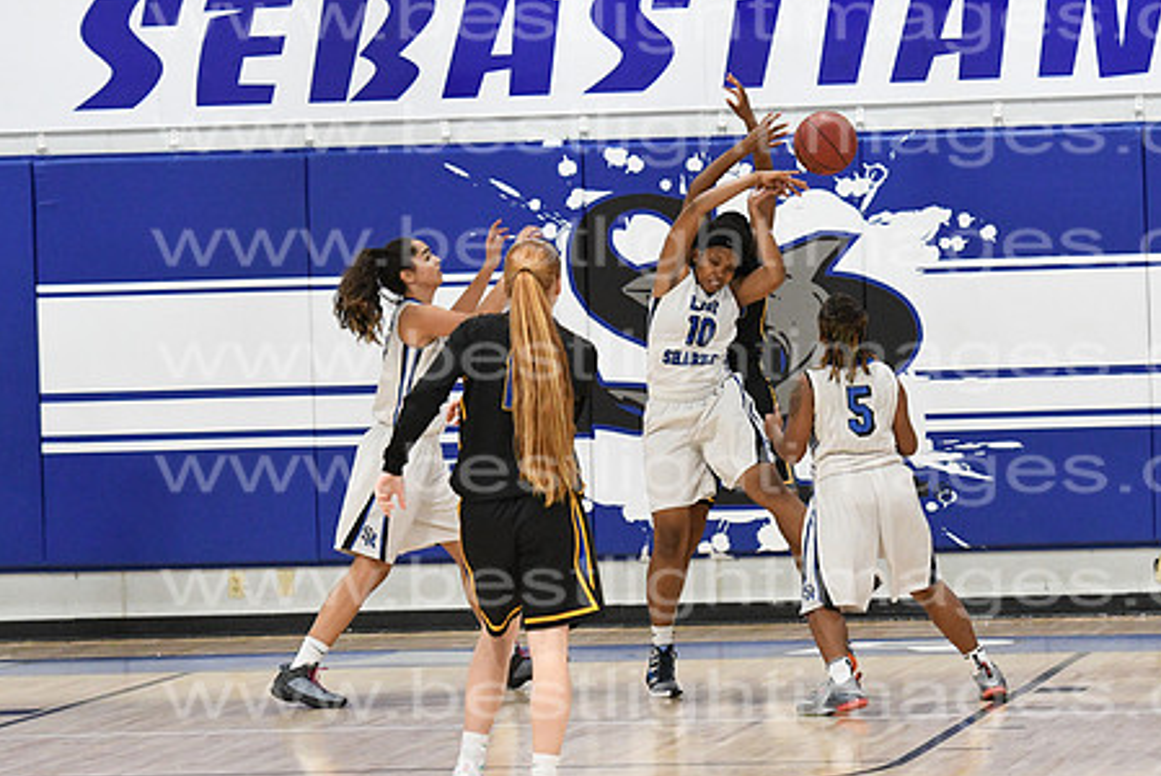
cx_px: 747
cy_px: 418
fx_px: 7003
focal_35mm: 217
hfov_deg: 9.5
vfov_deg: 6.3
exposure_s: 1/640
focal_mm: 112
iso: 5000
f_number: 4
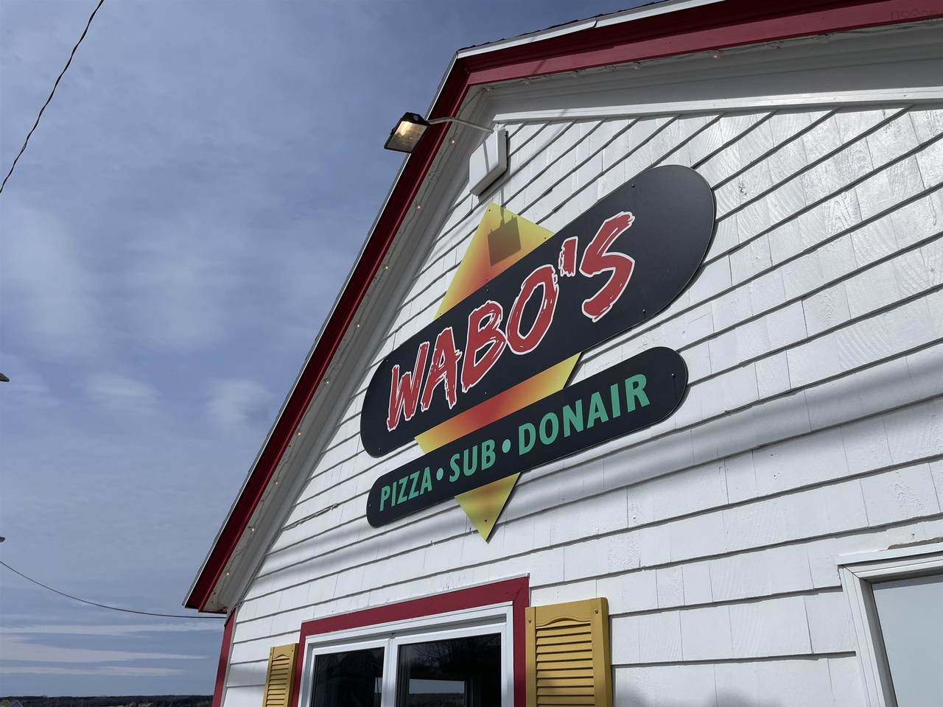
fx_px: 708
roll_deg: -0.5
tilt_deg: +27.6
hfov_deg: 67.3
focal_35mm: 26
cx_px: 472
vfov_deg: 53.1
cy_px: 354
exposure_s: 1/11905
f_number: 1.6
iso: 32
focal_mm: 4.2
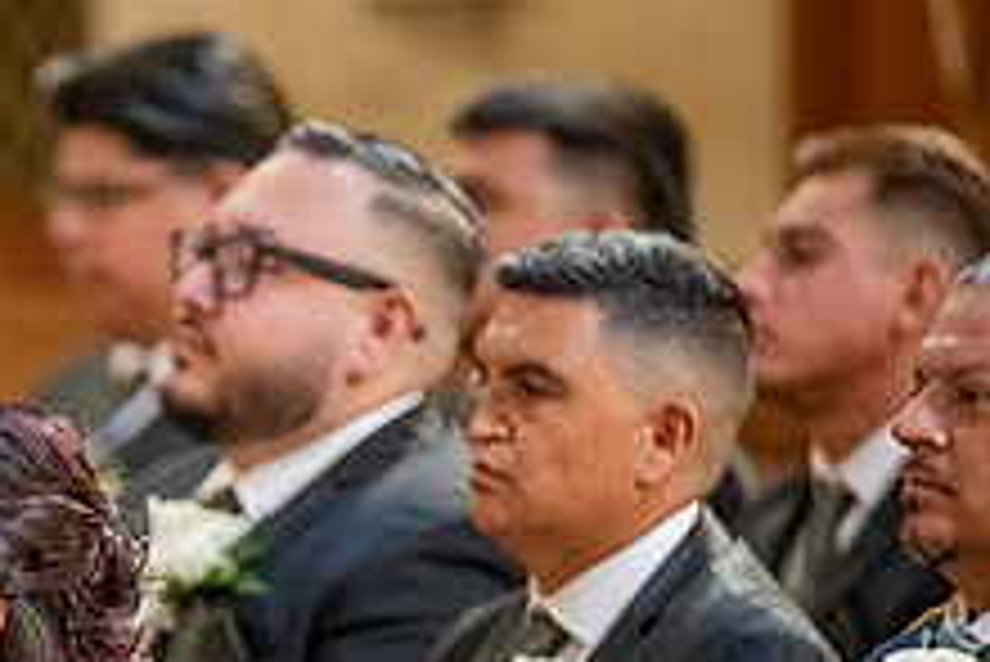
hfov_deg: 3.9
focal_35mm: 527
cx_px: -220
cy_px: 795
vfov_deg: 2.6
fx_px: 14502
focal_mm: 200
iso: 2000
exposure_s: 1/100
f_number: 2.8
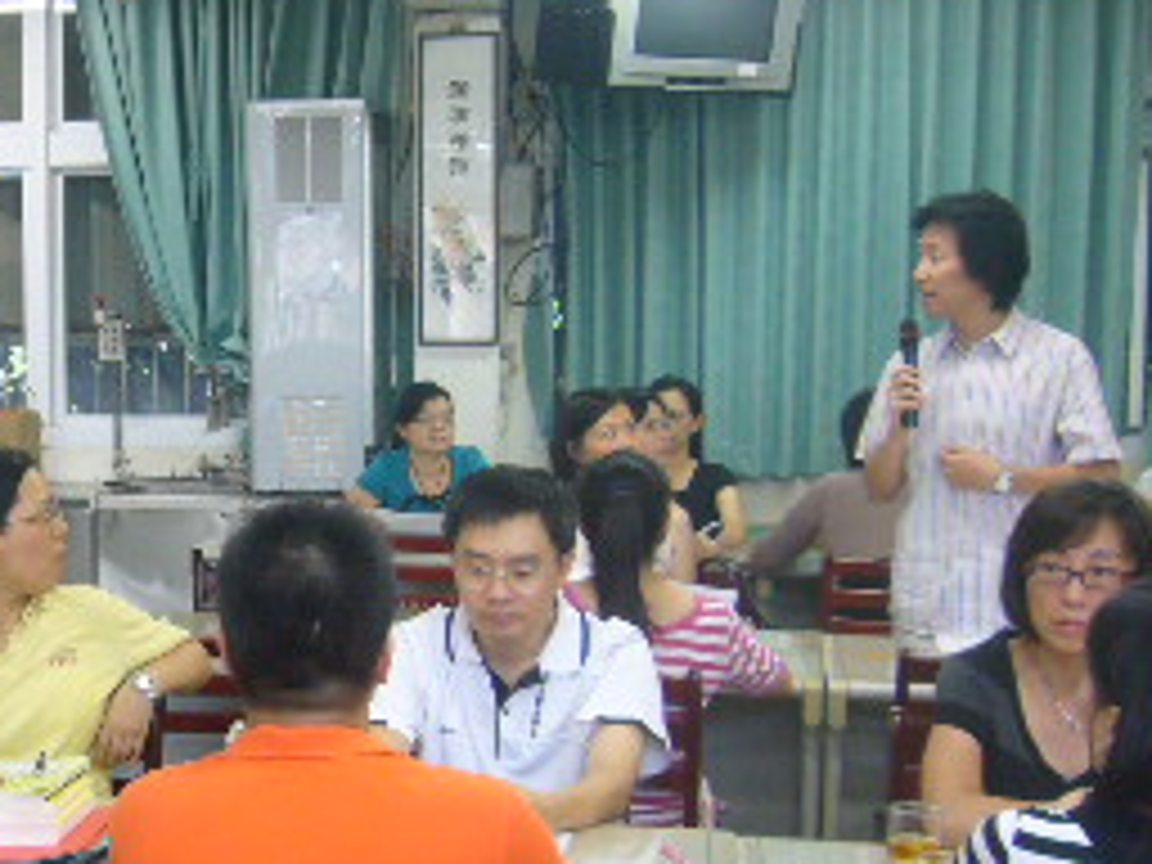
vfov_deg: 20.9
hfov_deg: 26.7
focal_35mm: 70
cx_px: 76
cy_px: 580
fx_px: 2330
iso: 100
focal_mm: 4.6
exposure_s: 1/25
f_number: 2.8
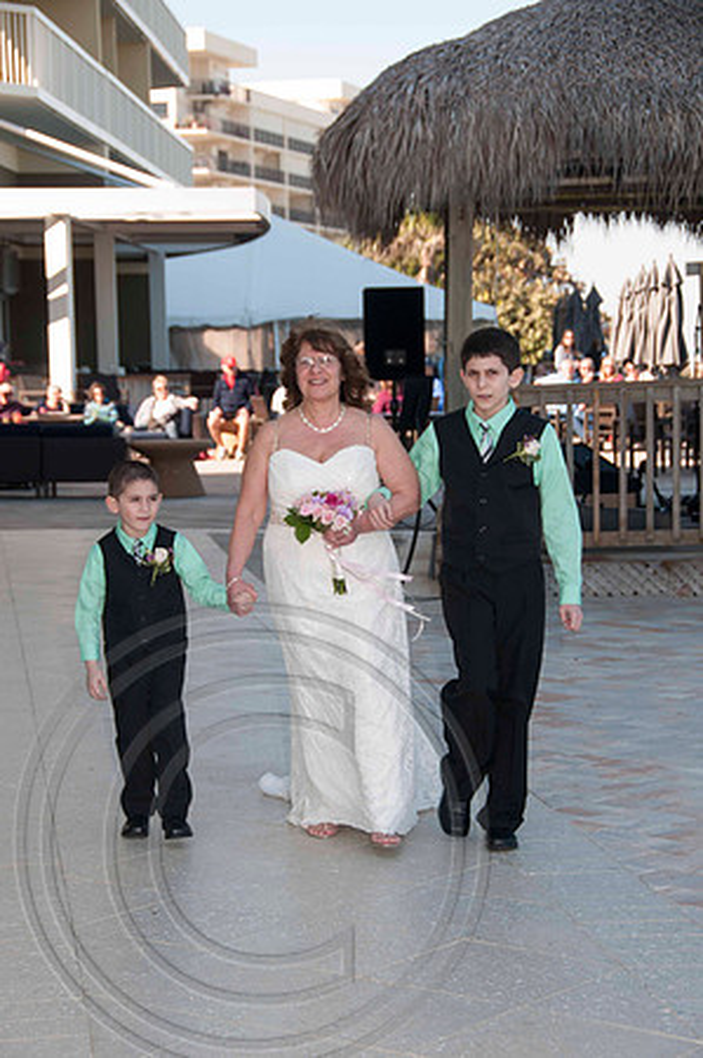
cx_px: 352
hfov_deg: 16.5
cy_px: 529
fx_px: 2422
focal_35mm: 82
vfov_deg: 24.6
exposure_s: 1/200
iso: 100
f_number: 5.6
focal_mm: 55
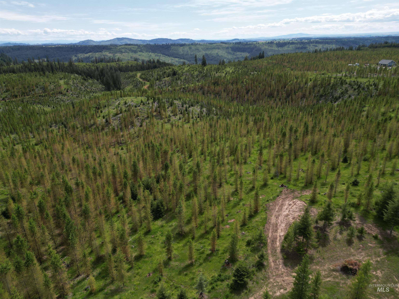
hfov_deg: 71.6
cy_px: 150
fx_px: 277
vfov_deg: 56.8
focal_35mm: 24
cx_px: 200
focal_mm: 6.72
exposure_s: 1/2500
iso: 130
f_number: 1.7
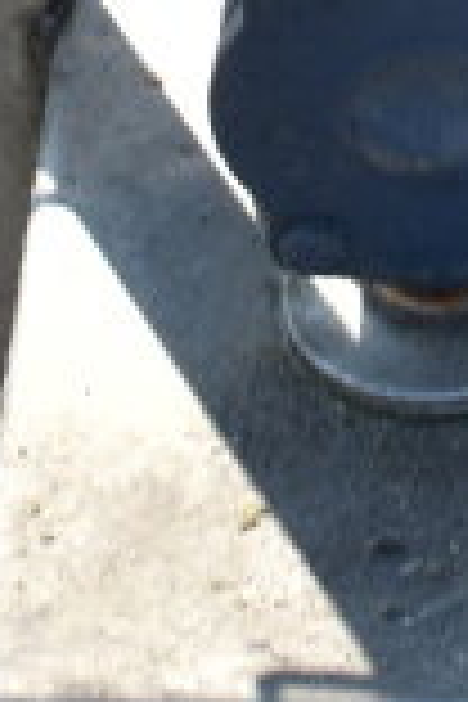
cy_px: -677
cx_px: 824
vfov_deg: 6.5
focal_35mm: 308
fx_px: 6004
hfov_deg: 4.4
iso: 200
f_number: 8
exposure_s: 1/250
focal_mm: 35
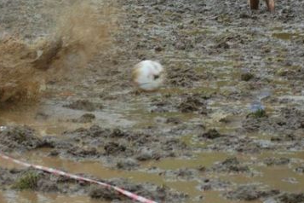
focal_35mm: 188
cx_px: 97
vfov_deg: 7.3
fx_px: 1587
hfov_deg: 10.9
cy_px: 32
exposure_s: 1/500
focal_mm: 70
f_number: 5.6
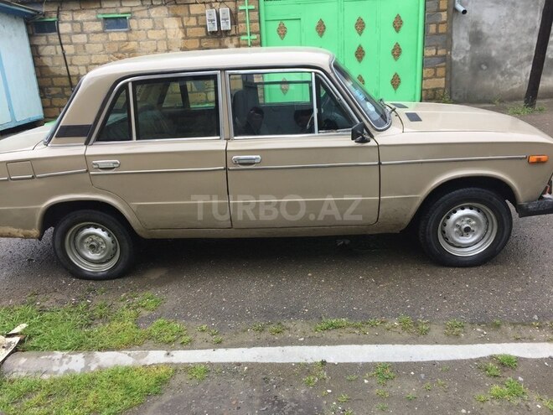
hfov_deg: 61.7
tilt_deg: -17.8
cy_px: 208
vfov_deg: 48.2
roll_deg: +3.7
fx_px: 463
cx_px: 276
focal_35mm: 29
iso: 32
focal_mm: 4.15
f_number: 2.2
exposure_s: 1/501
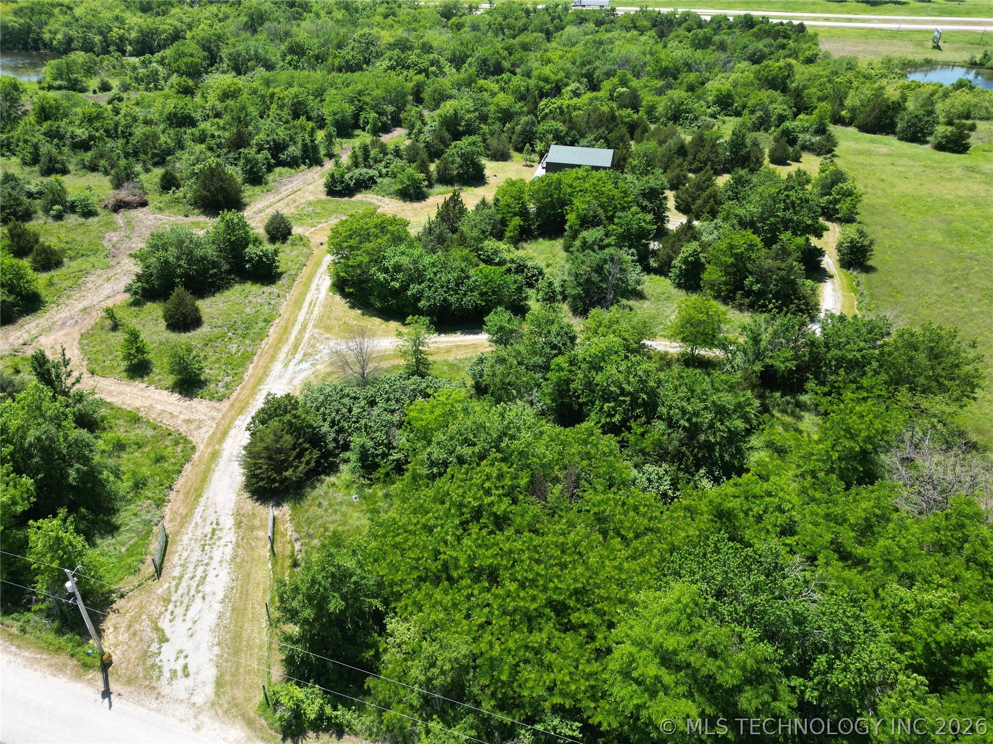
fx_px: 688
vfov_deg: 56.8
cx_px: 496
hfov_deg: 71.6
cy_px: 372
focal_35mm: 24
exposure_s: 1/1250
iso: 120
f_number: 1.7
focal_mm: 6.72
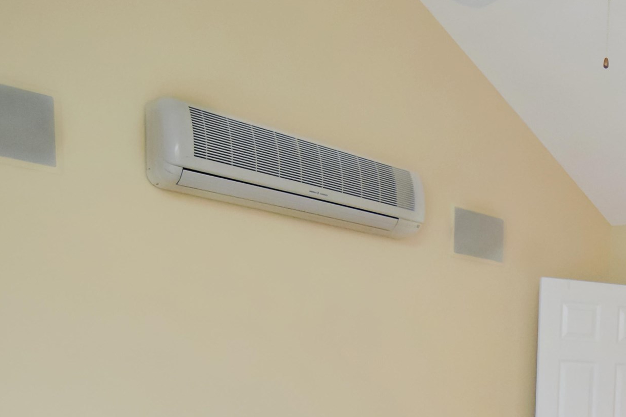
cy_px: 487
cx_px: 626
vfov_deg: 28.6
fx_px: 717
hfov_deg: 41.1
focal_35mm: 41
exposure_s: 1/500
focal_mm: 11
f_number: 2.8
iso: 2800
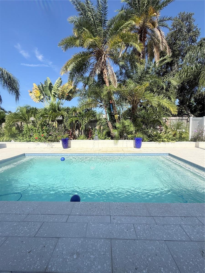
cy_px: 136
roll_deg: -0.1
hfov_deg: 85.7
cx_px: 102
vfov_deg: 102.1
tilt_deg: -4.1
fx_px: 111
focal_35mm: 14
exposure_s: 1/2506
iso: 50
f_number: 2.2
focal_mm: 2.22
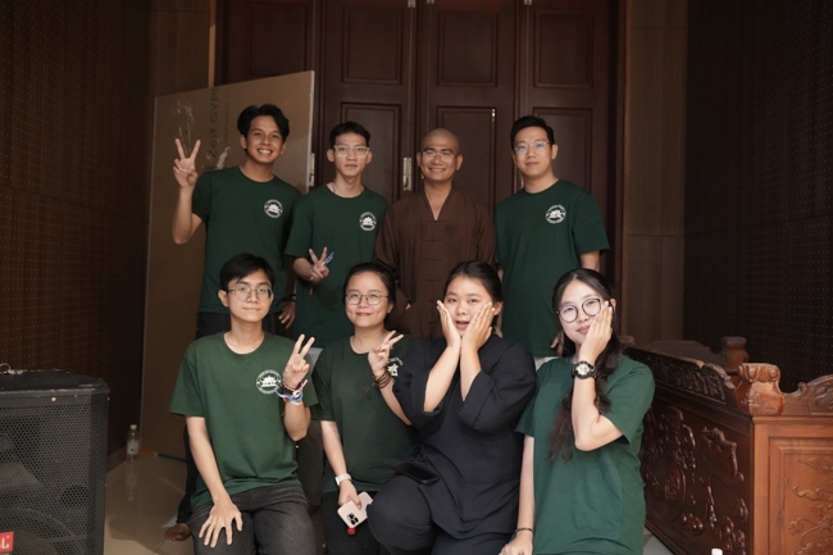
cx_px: 416
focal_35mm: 35
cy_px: 278
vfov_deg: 37.8
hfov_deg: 54.4
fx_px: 810
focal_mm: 35
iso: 6400
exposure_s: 1/100
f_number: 2.8
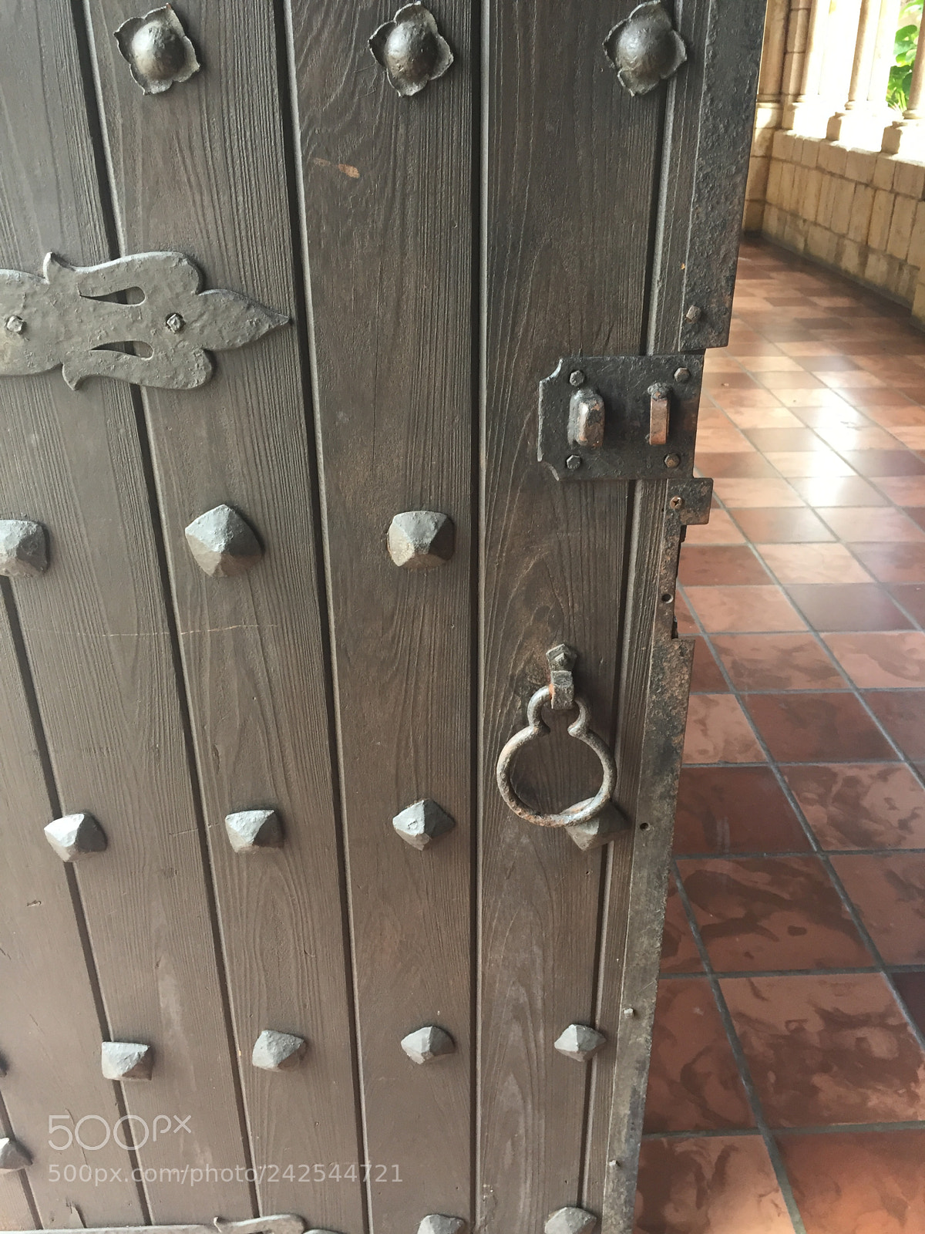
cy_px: 617
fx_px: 1033
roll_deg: +0.7
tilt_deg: -27.8
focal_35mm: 29
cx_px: 462
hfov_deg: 48.2
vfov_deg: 61.7
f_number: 2.2
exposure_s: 1/30
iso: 80
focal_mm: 4.15
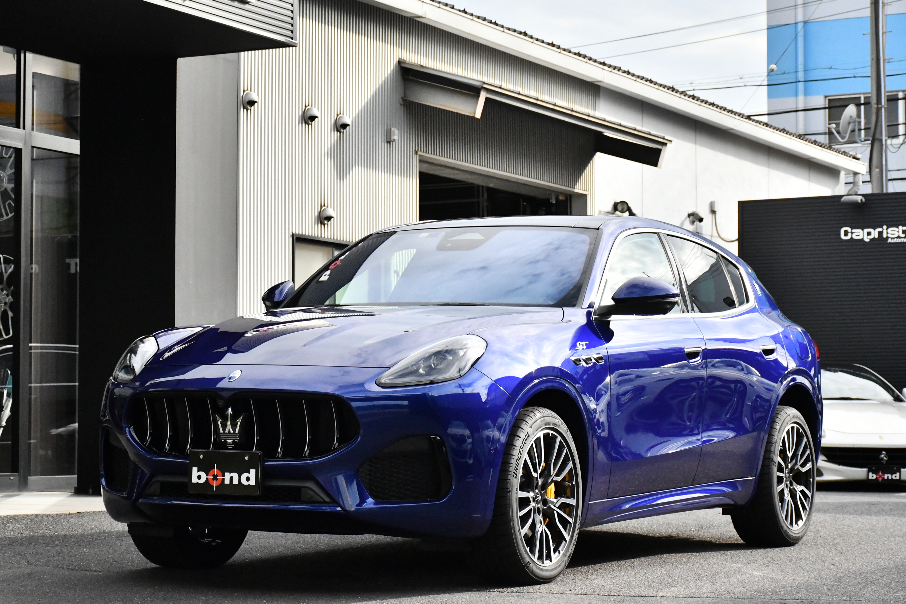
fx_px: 2114
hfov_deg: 24.2
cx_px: 453
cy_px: 302
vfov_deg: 16.3
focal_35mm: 84
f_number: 6.3
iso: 2800
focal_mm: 56
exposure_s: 1/8000
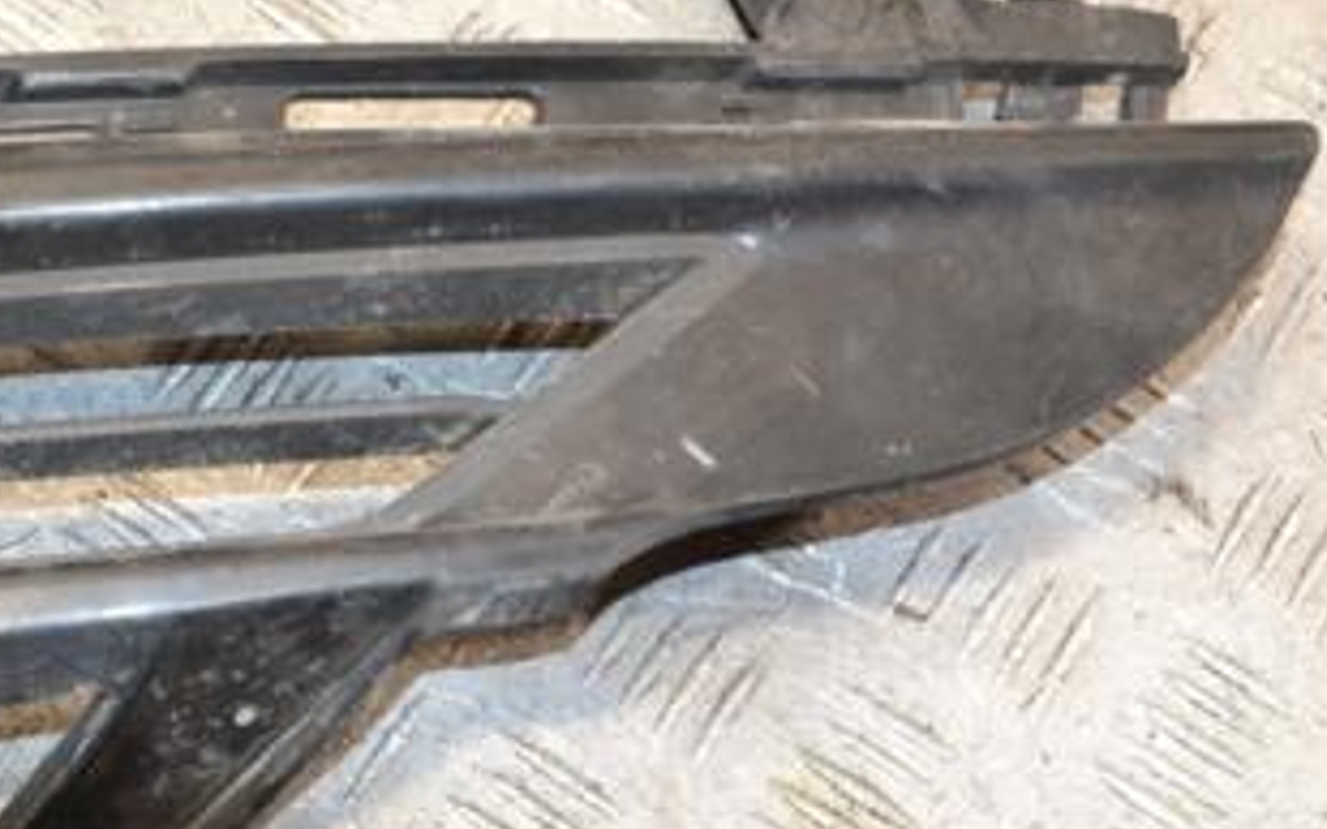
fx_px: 3001
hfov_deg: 24.5
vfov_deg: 15.7
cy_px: 326
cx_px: 258
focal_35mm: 83
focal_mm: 28
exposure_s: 1/200
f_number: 5.6
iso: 800
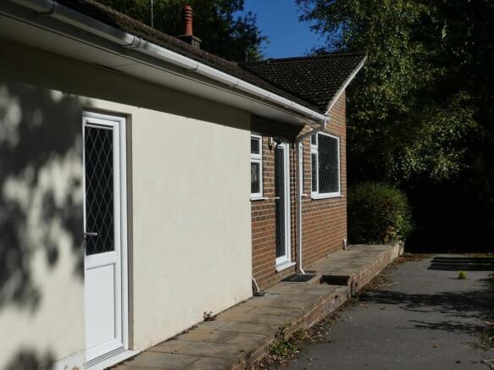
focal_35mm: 44
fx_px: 628
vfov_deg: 32.9
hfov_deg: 43.0
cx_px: 247
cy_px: 185
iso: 100
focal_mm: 7.8
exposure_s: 1/2000
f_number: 4.5
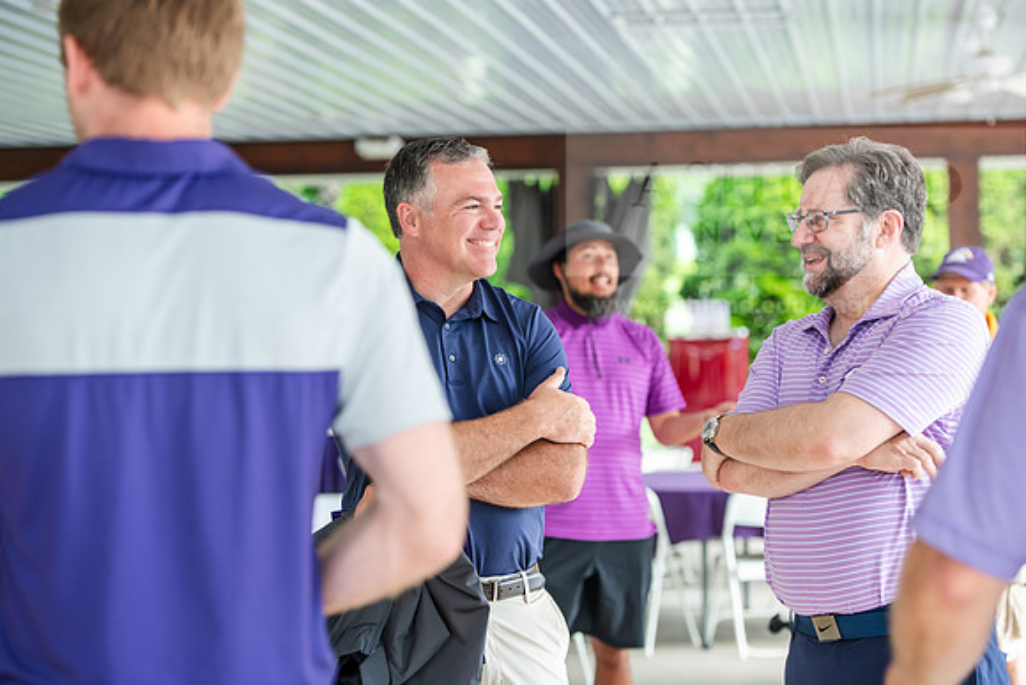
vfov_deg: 14.4
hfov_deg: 21.5
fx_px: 2708
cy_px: 342
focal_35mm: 95
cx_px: 513
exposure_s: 1/200
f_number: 3.5
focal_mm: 95
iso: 400
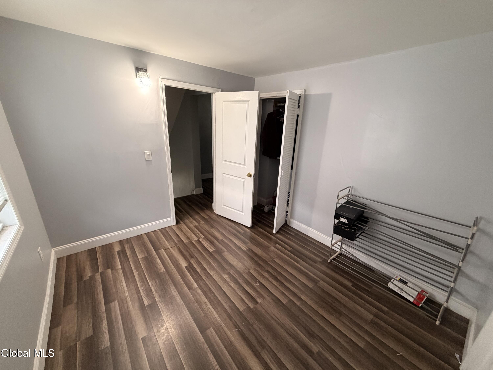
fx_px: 199
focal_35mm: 14
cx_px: 246
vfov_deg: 85.7
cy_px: 185
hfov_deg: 102.1
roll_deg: -2.0
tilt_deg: -18.4
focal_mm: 2.22
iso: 320
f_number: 2.2
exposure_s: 1/60
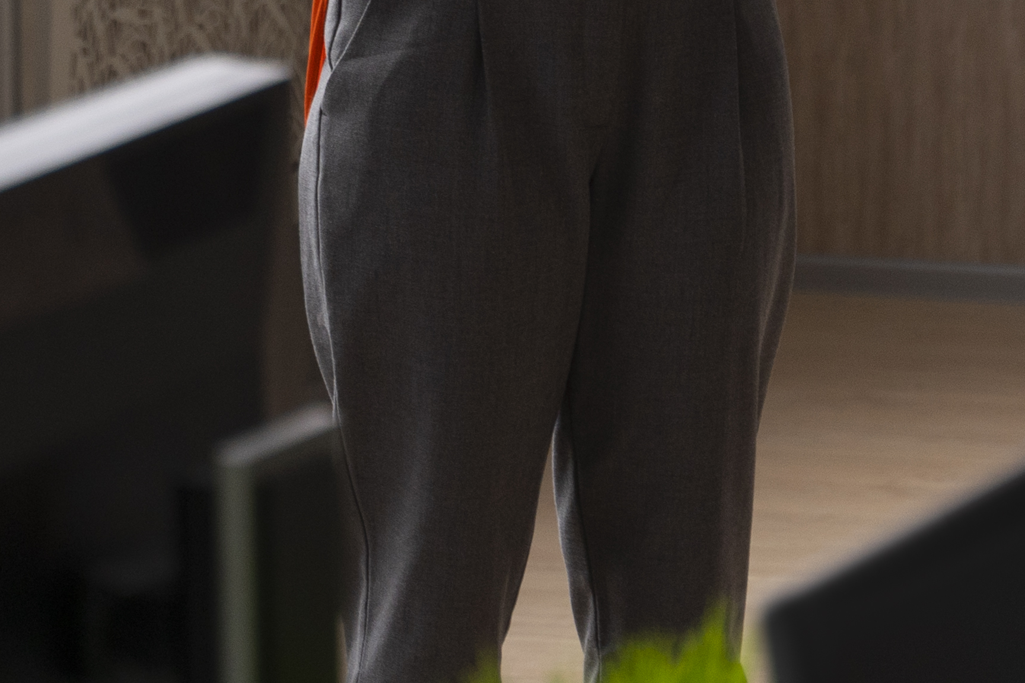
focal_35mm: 223
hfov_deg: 9.1
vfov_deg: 6.1
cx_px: 1202
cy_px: -195
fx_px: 6349
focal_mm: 55
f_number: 2.8
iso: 500
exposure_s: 1/125
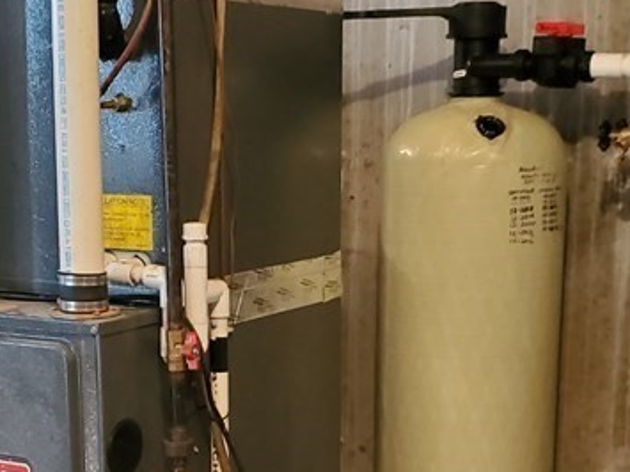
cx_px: 238
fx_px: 1365
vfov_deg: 19.3
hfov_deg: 25.9
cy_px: 429
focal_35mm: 75
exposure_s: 1/40
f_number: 1.5
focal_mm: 4.3
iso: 640
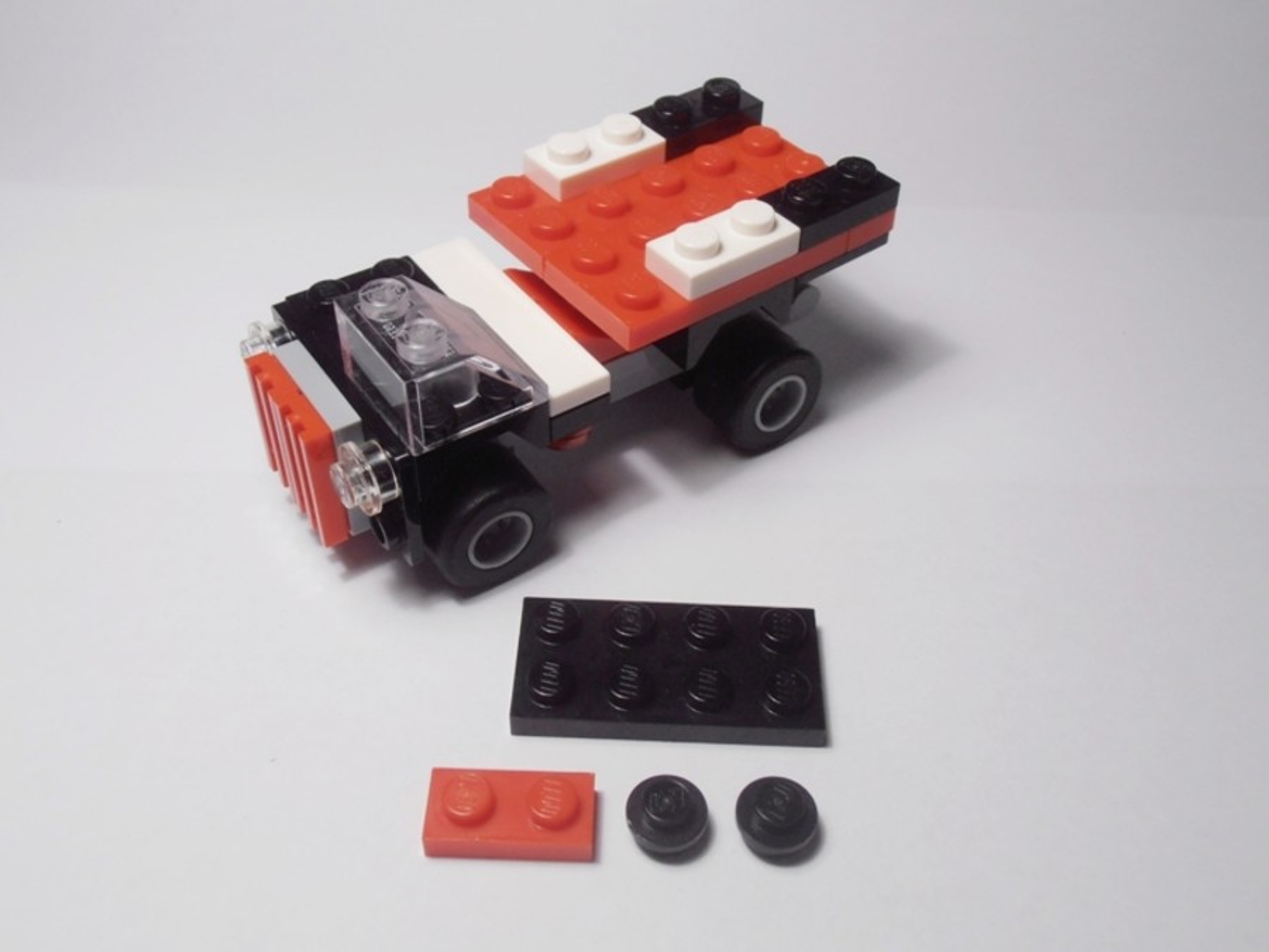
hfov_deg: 50.1
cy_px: 476
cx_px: 634
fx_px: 1356
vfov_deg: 38.7
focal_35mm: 37
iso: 80
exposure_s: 1/50
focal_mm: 6.61
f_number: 3.9
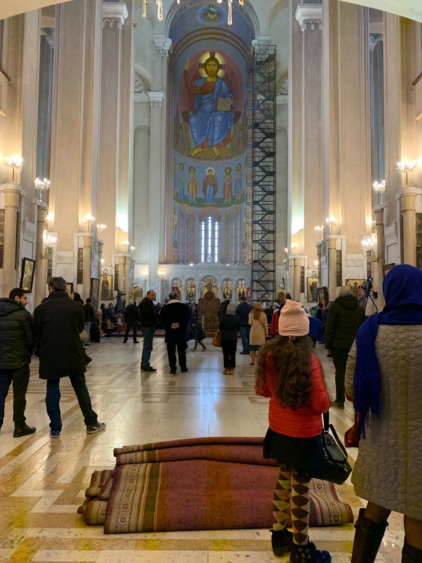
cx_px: 211
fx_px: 423
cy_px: 282
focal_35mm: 26
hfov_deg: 53.1
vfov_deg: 67.3
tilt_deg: +4.1
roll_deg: -0.3
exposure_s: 1/50
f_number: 1.8
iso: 250
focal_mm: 4.25
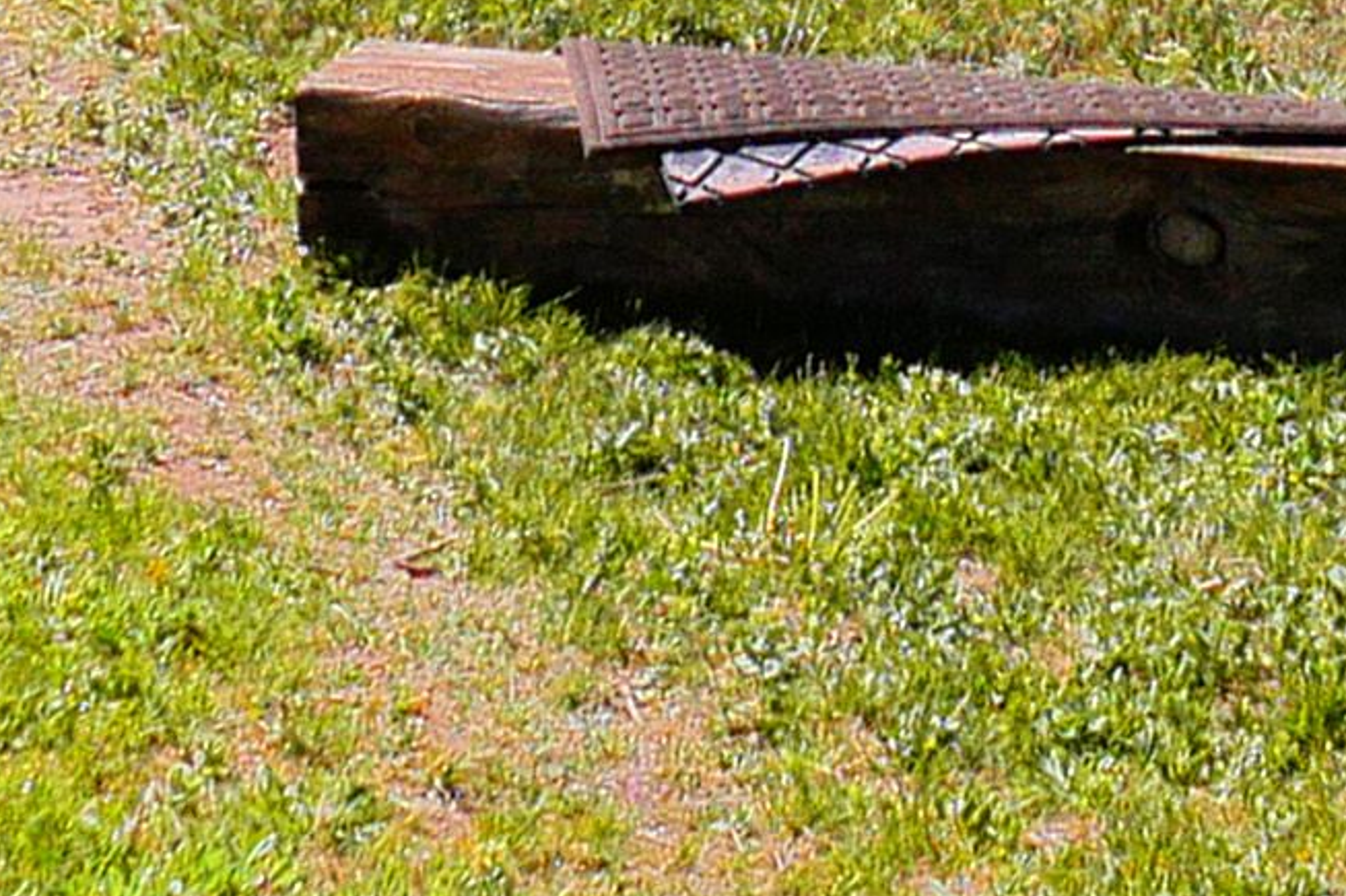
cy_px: -1209
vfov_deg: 8.8
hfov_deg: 14.3
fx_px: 5345
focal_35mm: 143
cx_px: 1130
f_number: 6.3
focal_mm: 9
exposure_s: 1/1300
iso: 800
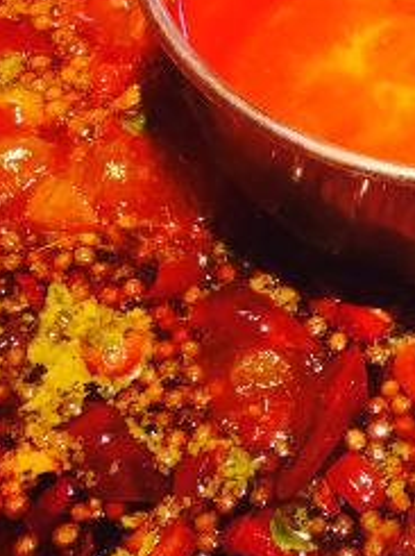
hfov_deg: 16.9
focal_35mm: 83
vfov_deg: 23.1
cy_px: 68
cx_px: 502
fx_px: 1330
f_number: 2.2
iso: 40
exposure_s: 1/33
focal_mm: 4.15
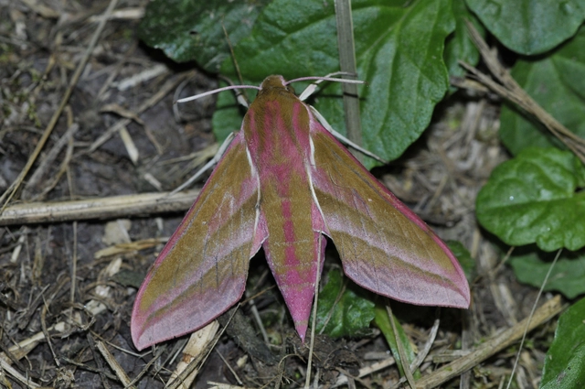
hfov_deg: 13.1
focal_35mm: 158
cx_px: 292
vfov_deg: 8.7
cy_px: 194
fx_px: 2556
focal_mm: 105
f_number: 9
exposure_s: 1/60
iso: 640
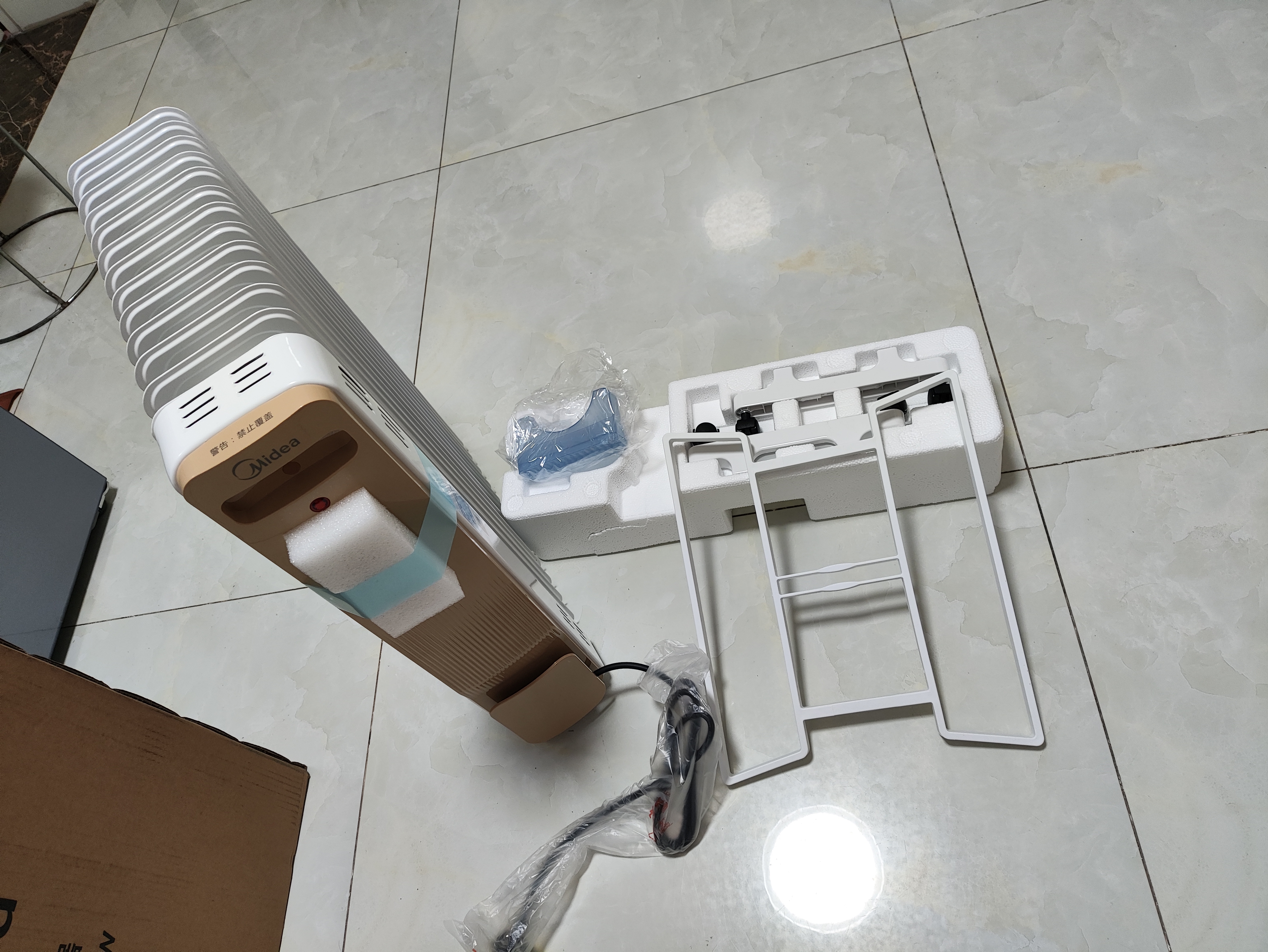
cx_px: 634
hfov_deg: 71.6
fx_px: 879
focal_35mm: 24
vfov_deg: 56.9
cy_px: 476
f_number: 1.8
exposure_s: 1/33.3
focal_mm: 4.68
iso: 233
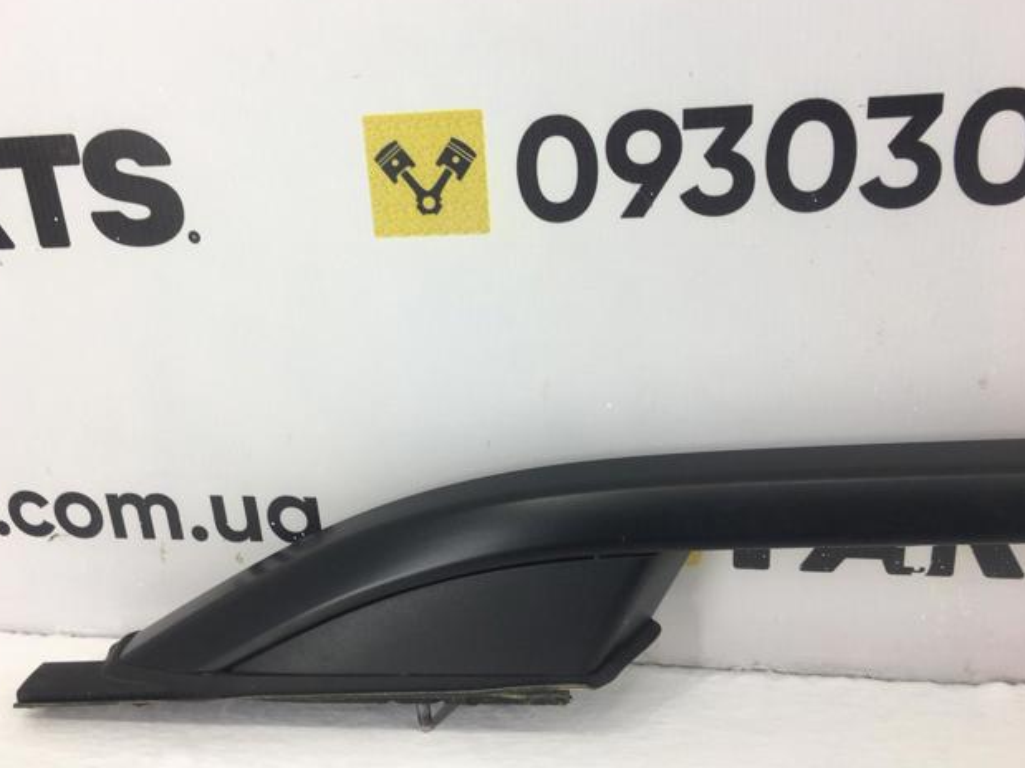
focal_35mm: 30
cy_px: 374
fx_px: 888
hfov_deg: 60.0
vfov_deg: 46.8
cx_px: 503
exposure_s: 1/50
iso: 25
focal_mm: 4.15
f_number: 2.2
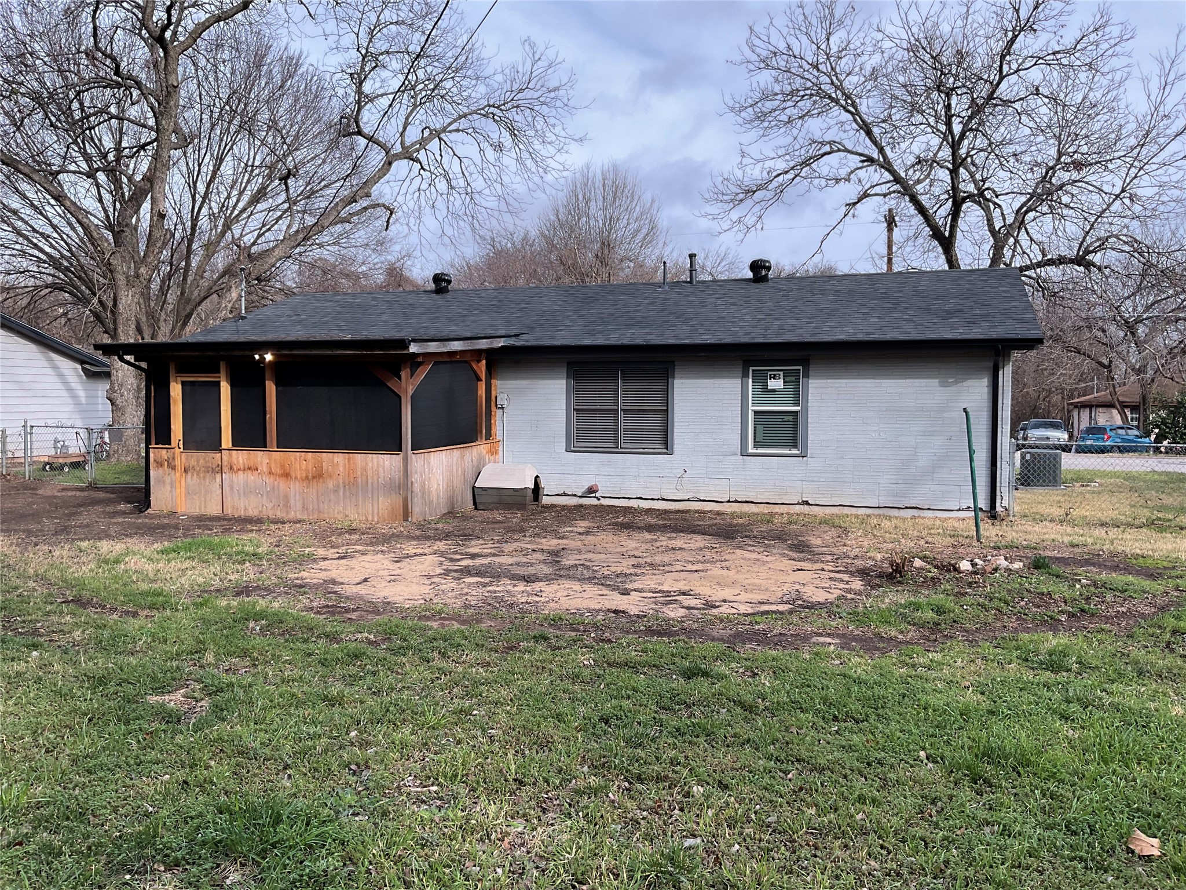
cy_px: 445
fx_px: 994
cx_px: 593
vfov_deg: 48.2
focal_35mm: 29
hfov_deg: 61.7
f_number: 1.8
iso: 25
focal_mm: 3
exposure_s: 1/333
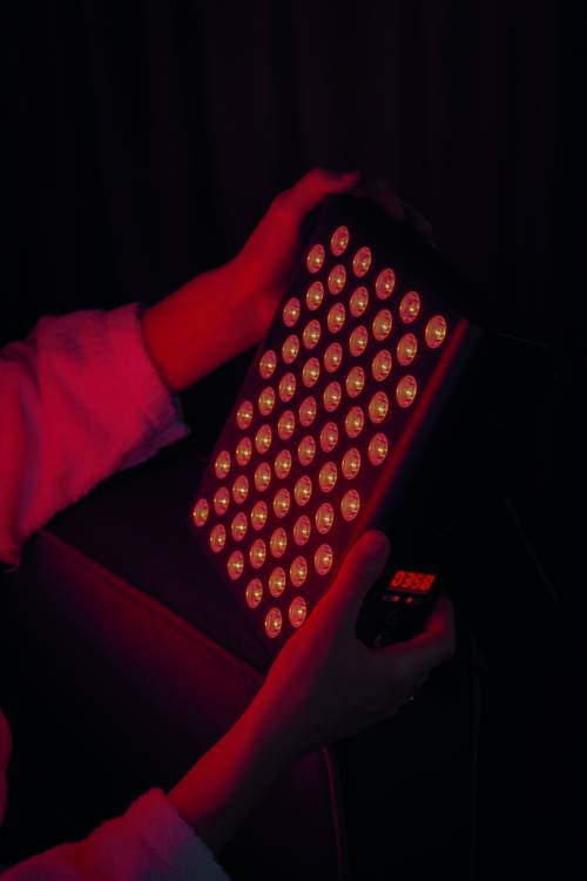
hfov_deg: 23.4
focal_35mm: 58
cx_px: 294
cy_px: 440
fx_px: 1418
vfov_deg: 34.5
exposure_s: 1/60
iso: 250
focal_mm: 58
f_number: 5
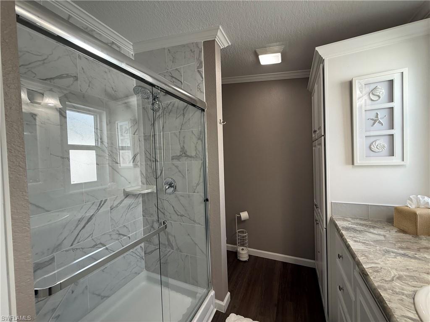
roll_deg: +3.0
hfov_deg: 102.1
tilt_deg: +0.1
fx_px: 174
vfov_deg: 85.7
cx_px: 215
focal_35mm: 14
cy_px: 161
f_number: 2.2
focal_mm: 2.22
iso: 160
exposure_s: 1/120
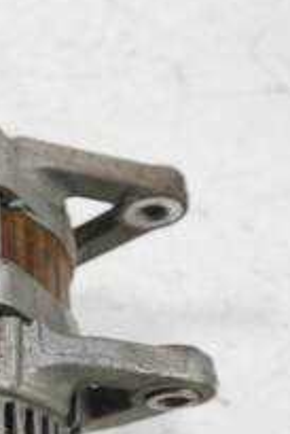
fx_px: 881
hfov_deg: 17.2
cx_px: -119
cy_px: 332
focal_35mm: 73
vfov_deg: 27.3
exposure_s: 1/125
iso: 1250
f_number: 3.6
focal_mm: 15
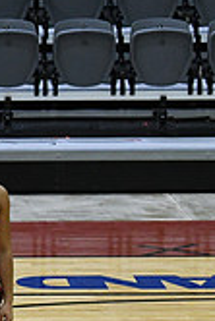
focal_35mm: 451
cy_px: 318
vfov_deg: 4.6
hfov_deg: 3.0
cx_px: -329
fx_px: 4031
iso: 5000
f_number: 4
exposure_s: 1/500
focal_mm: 86
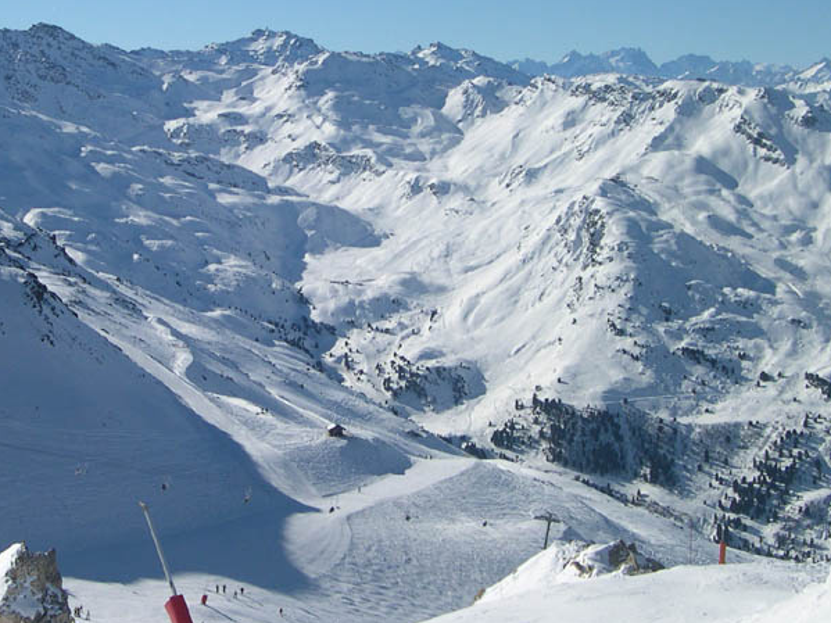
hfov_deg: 29.5
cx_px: 252
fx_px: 1560
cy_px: 196
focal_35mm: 65
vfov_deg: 22.5
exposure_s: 1/521
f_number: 7.6
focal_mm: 8
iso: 100
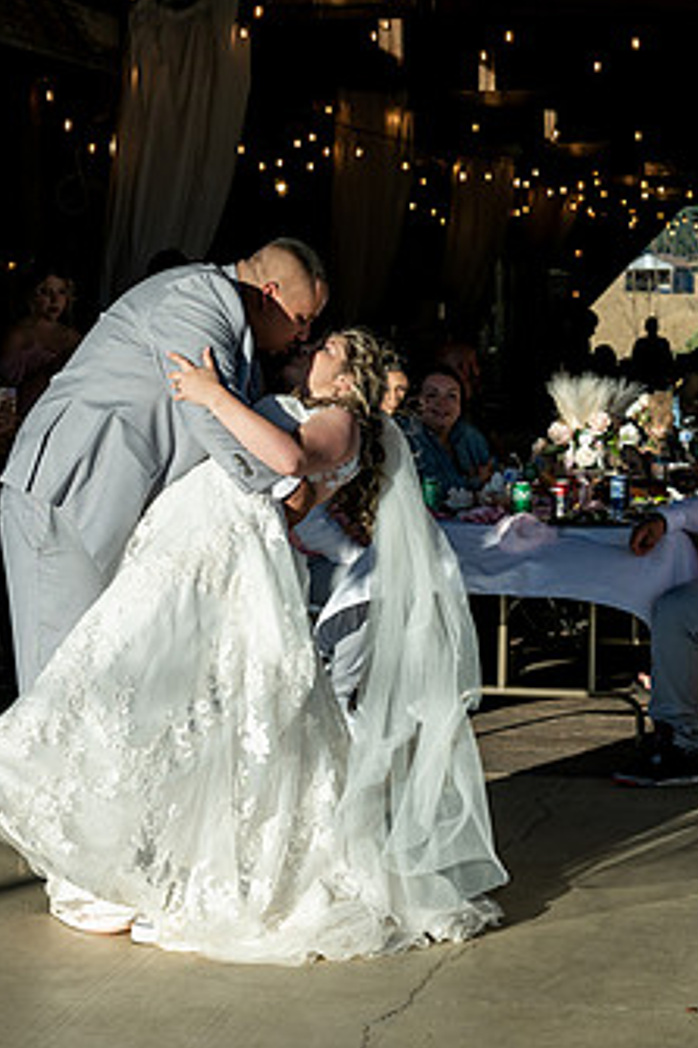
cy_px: 480
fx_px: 2620
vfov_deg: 22.6
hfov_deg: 15.1
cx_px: 191
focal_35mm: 90
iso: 400
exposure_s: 1/800
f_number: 6.3
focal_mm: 52
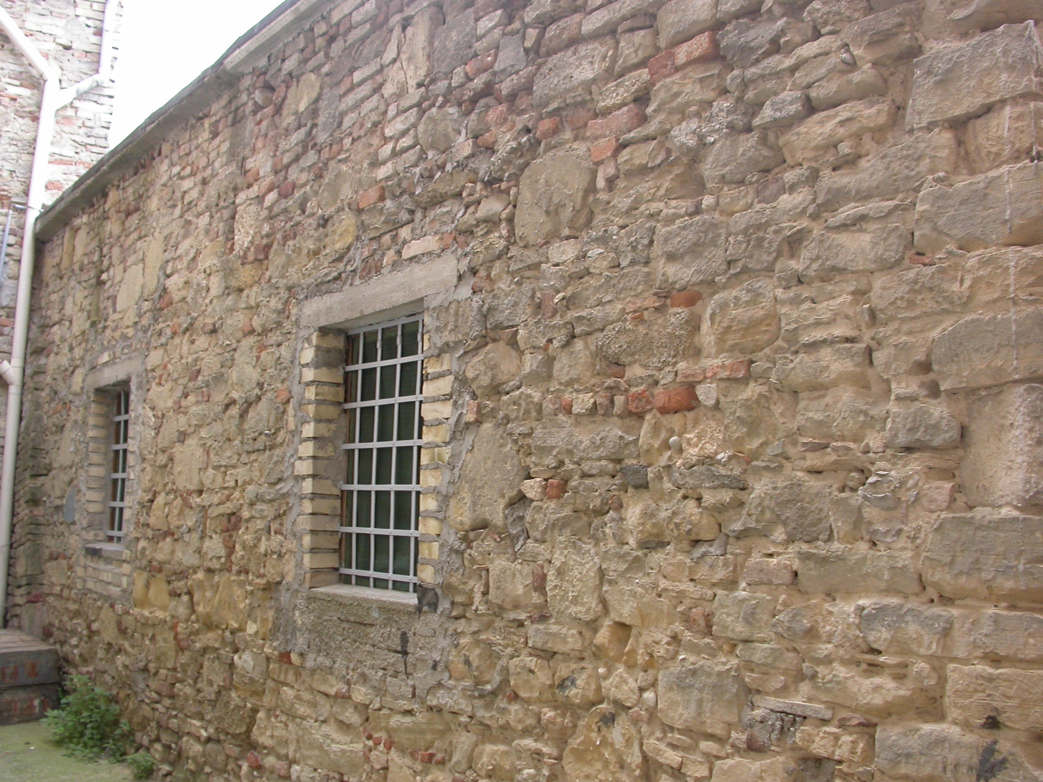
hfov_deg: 49.0
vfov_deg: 37.7
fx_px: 1145
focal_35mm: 38
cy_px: 391
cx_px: 522
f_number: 3.3
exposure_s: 1/68.5
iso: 100
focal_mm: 7.85
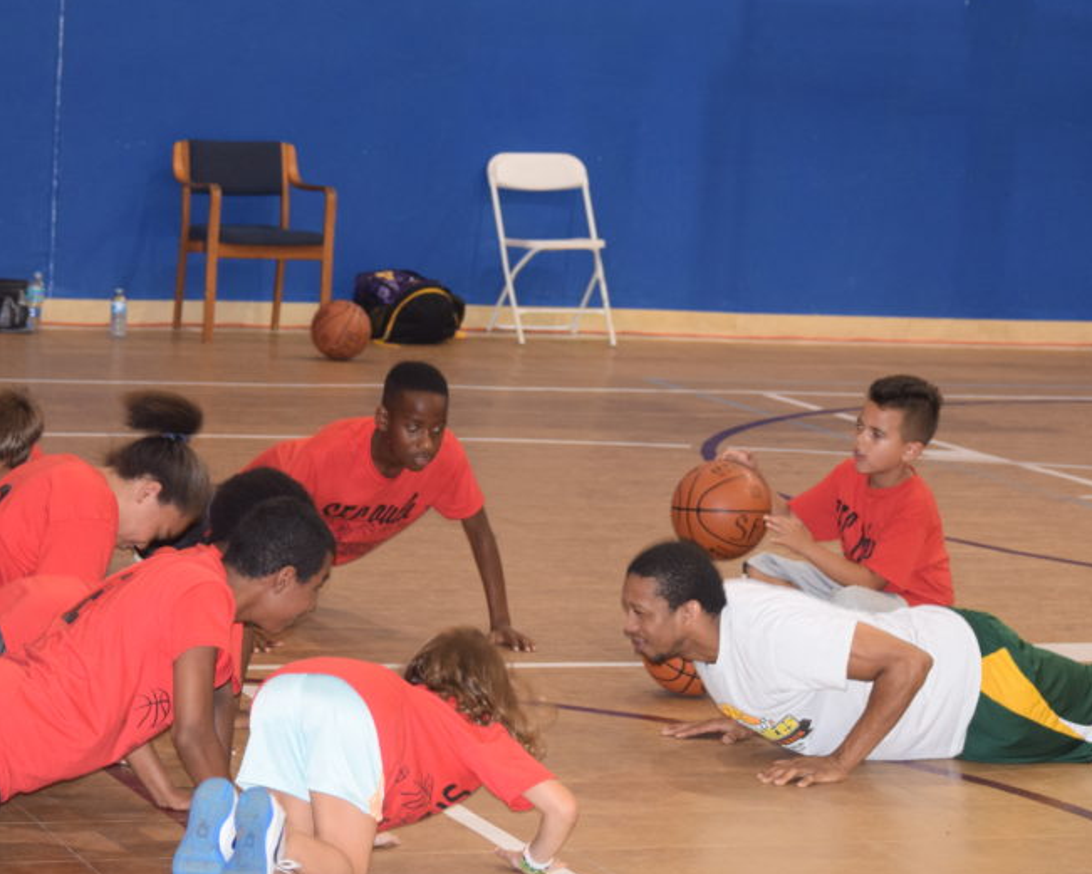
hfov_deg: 15.8
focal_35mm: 122
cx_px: 401
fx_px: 3935
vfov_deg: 12.7
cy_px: 514
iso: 1100
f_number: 4
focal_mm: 55
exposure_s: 1/60
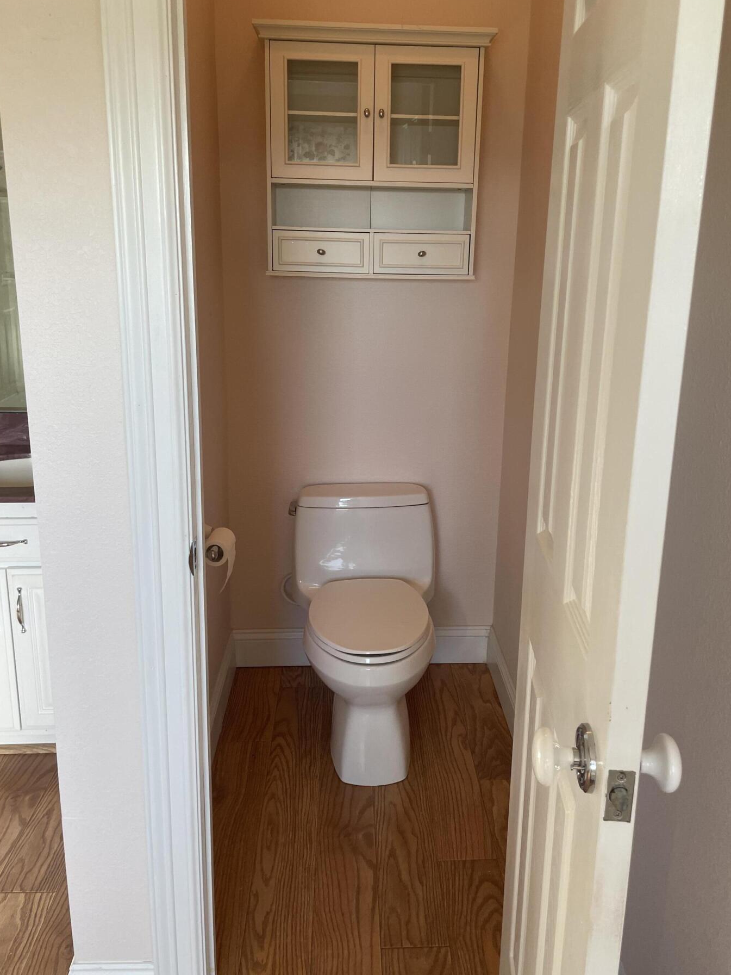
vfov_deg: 61.5
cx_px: 395
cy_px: 440
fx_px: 816
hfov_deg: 48.2
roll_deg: -0.5
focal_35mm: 29
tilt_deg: -12.6
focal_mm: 4.2
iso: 64
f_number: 1.6
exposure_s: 1/120
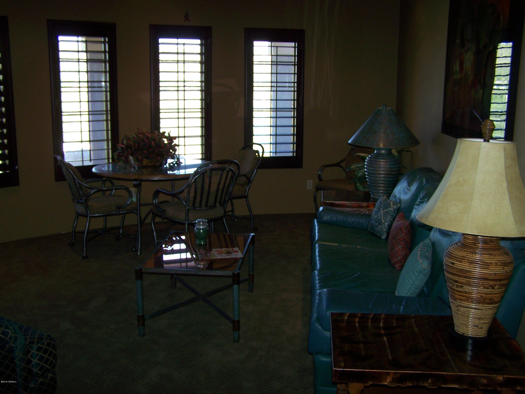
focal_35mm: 38
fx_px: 576
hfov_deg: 49.0
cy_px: 197
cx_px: 262
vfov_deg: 37.7
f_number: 2.8
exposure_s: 1/60
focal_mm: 6.3
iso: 80
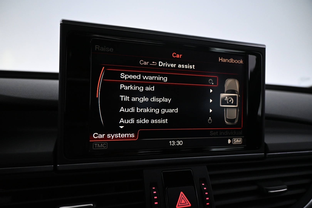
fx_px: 208
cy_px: 104
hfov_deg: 73.7
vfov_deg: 53.1
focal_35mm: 24
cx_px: 156
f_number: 3.5
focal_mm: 16
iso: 3200
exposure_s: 1/125
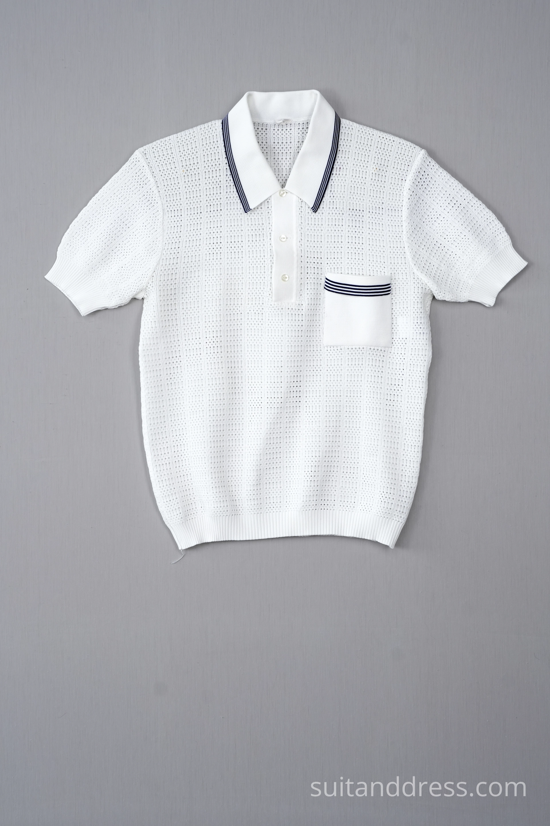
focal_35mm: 48
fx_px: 1100
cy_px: 413
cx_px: 275
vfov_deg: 41.1
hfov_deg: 28.1
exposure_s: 1/50
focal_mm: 32
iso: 320
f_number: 9
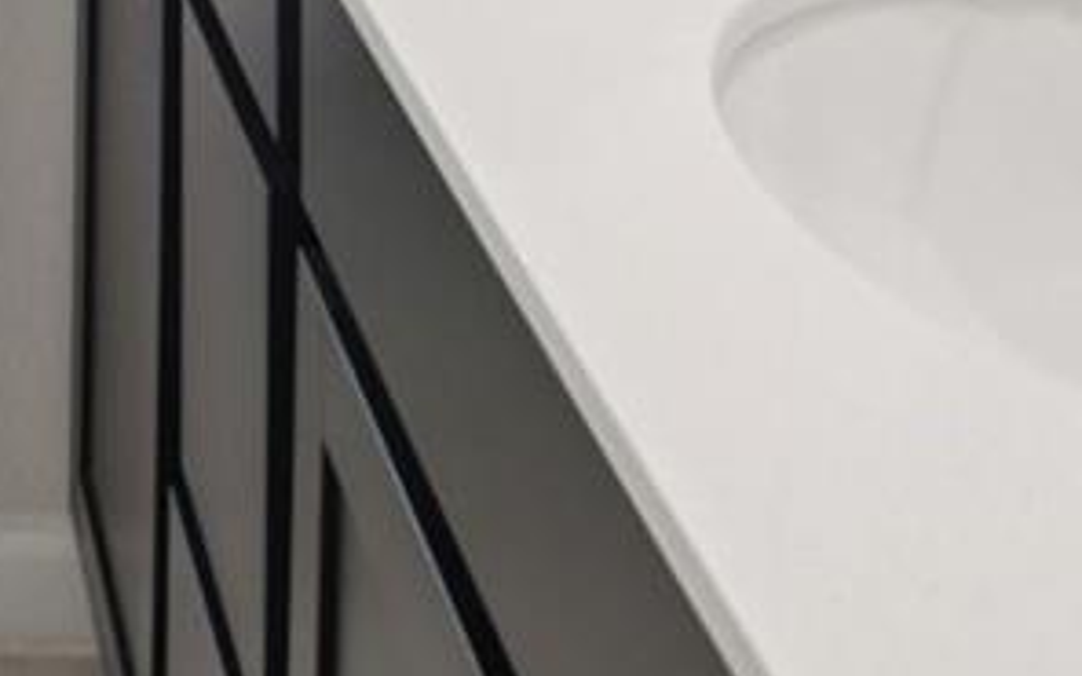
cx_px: -435
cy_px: -1045
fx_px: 2595
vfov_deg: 11.6
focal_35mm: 88
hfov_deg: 20.8
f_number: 8
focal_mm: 16
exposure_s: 1/30
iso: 400
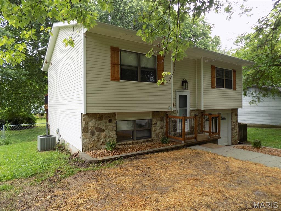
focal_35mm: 23
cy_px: 106
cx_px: 140
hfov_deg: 73.9
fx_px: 187
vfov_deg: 58.9
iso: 80
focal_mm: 4
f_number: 3.1
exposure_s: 1/50
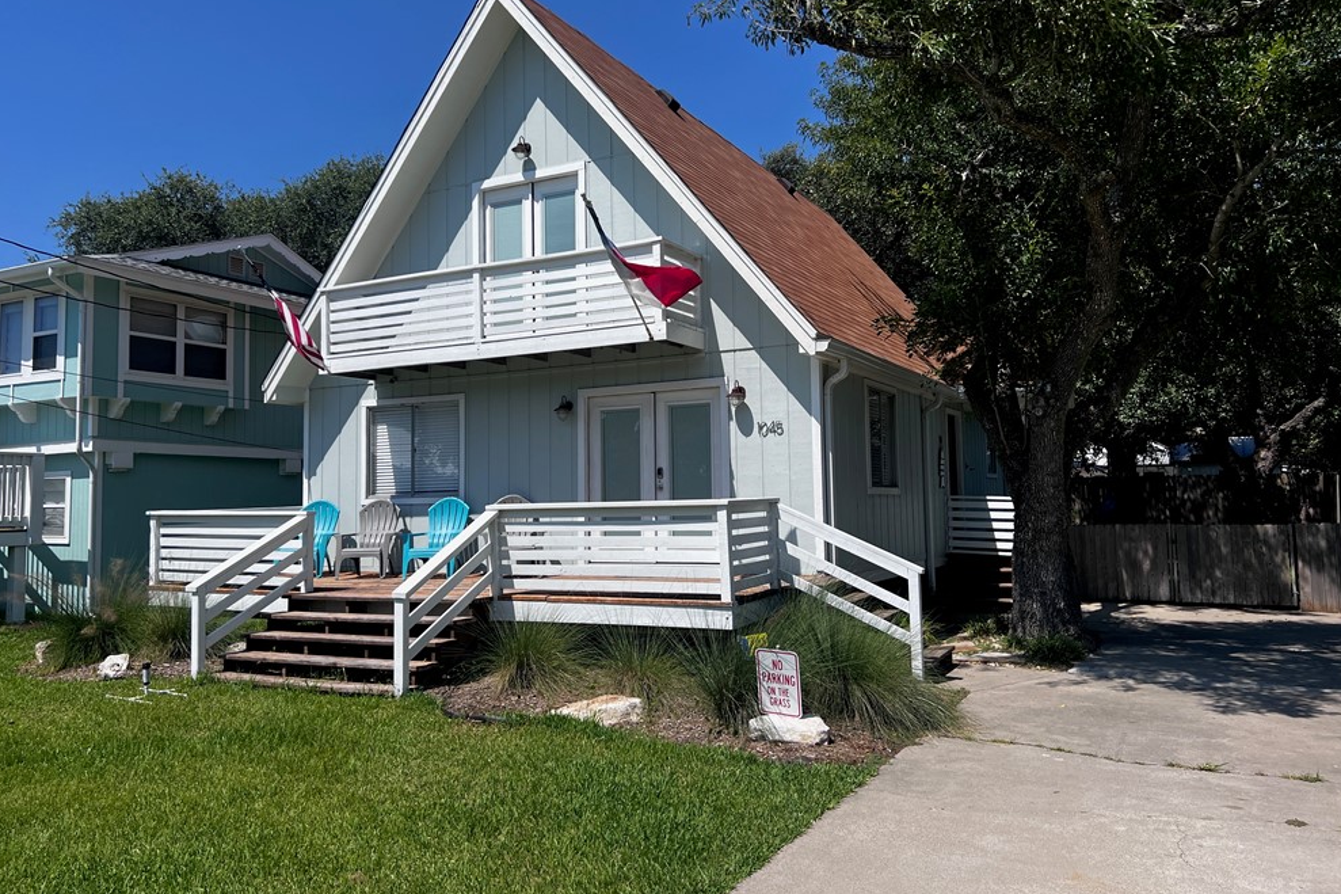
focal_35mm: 28
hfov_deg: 65.5
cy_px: 422
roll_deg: +0.6
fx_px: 1043
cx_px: 660
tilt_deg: +4.4
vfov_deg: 46.4
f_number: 1.5
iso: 50
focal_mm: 5.7
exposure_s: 1/5587
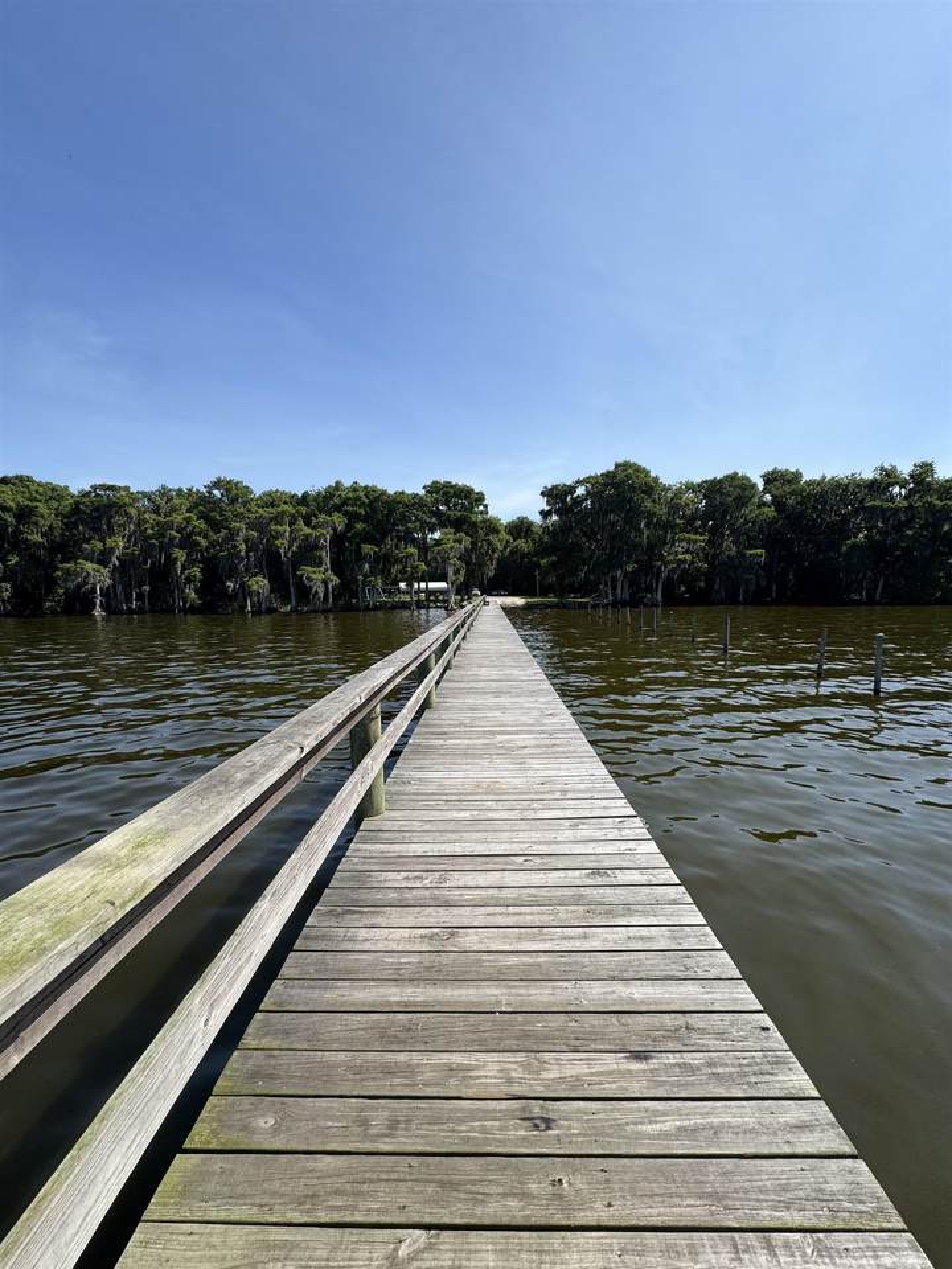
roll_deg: +1.3
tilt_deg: -5.3
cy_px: 634
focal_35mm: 14
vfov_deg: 102.1
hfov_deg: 85.7
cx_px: 476
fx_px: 513
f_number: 2.2
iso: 50
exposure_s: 1/1976
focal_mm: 2.22
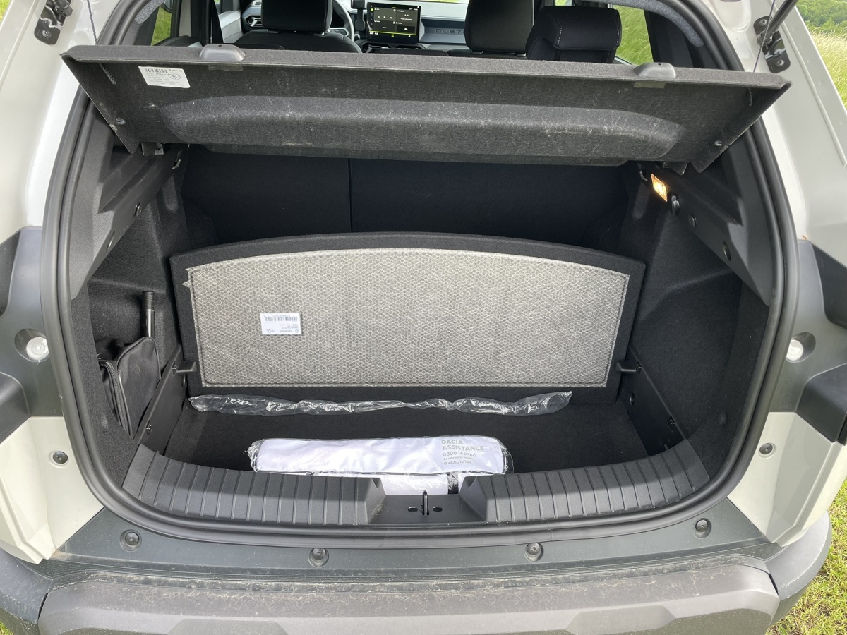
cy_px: 318
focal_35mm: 26
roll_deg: -3.9
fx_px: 636
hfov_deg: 67.3
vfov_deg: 53.1
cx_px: 424
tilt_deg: -34.8
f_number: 1.6
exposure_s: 1/121
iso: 40
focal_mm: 4.2
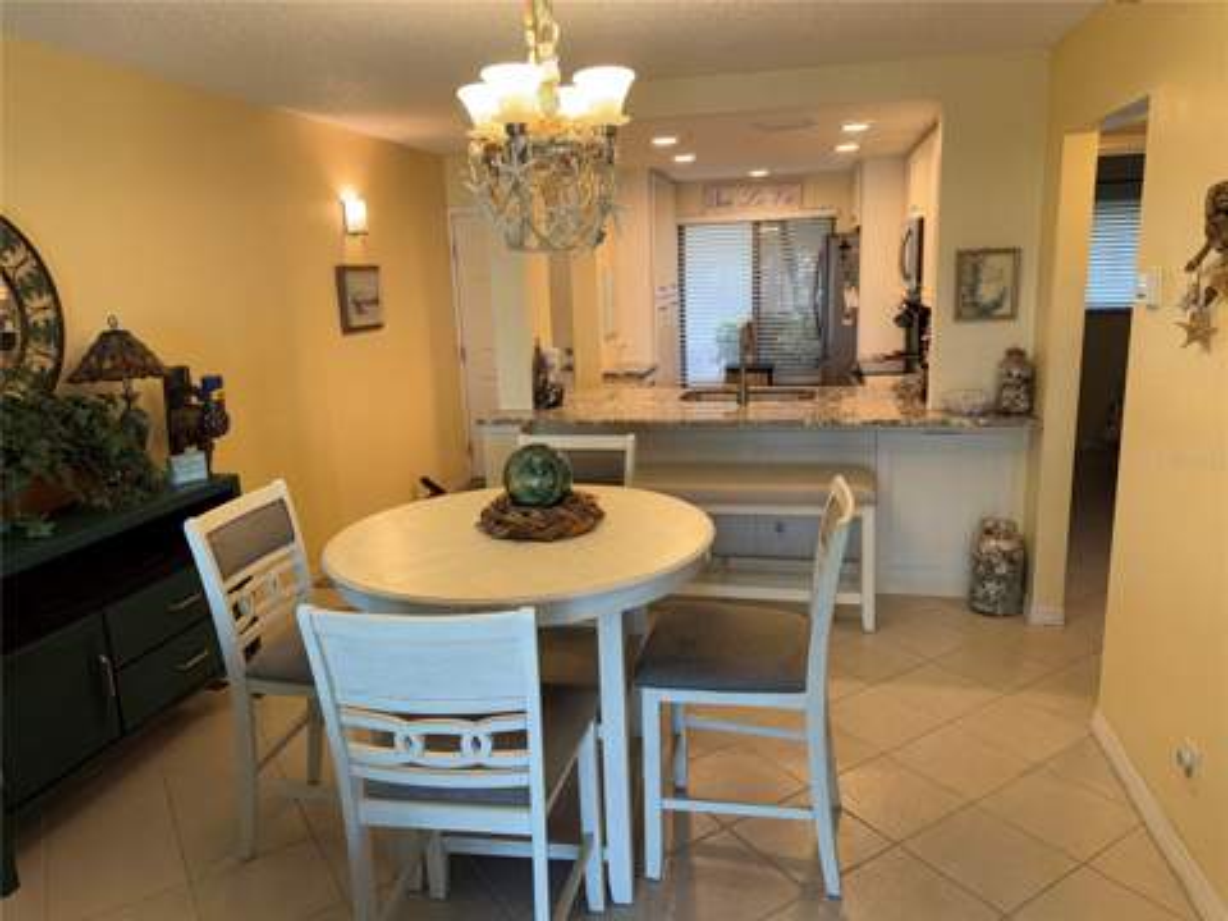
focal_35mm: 24
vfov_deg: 56.8
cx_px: 614
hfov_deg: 71.6
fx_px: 851
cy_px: 460
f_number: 1.78
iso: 64
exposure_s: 1/49
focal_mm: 6.76
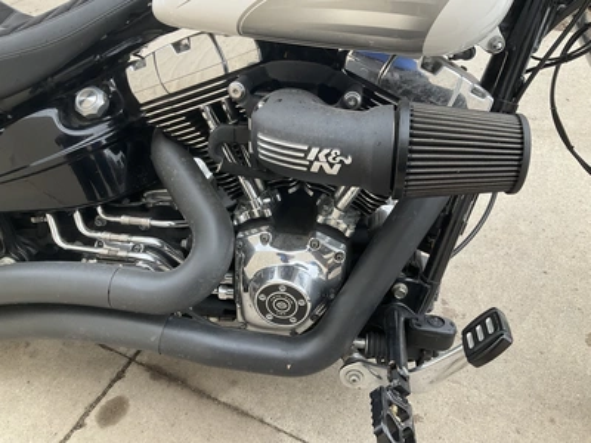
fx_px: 495
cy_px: 222
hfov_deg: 61.7
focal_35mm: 29
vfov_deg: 48.2
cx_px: 296
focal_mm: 3
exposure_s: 1/122
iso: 40
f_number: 1.8
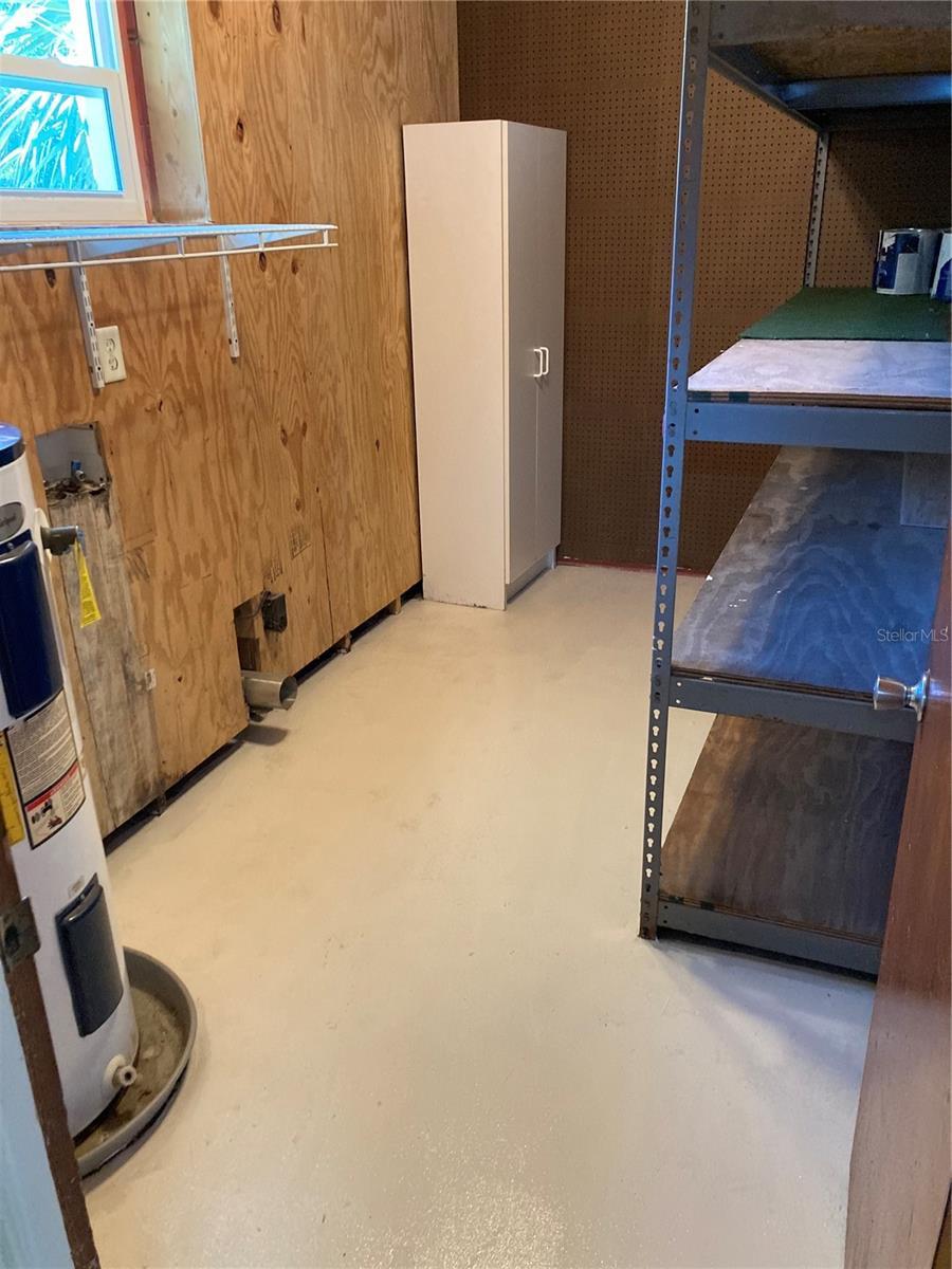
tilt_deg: -22.6
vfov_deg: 63.4
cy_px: 634
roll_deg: +0.7
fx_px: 1027
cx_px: 476
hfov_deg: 49.7
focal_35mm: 28
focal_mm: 3.99
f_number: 1.8
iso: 320
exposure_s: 1/60
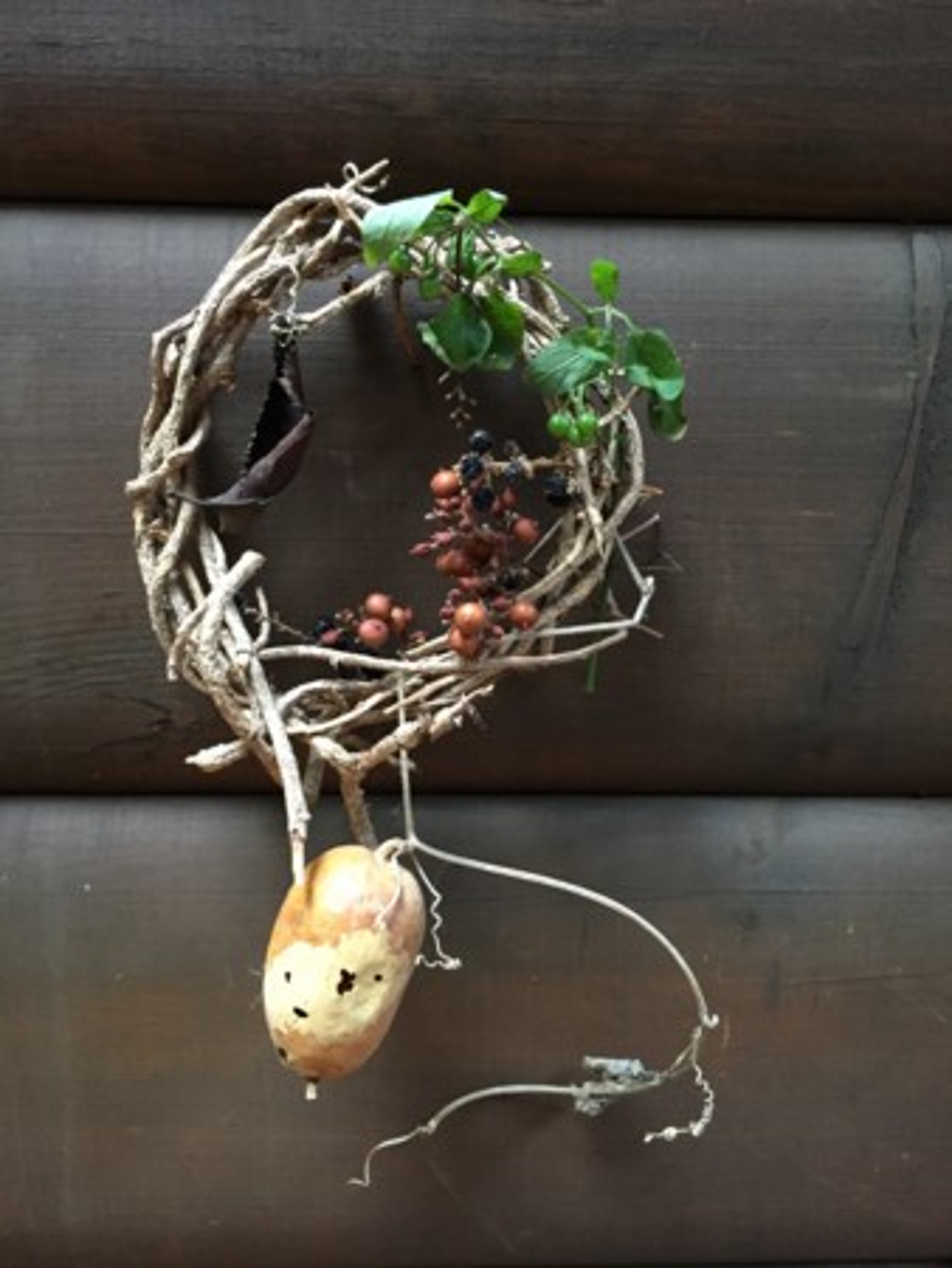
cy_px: 634
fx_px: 1062
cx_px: 476
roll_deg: -0.4
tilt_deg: -11.6
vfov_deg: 61.6
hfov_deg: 48.3
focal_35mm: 29
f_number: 2.2
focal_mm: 4.15
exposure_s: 1/20
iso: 250
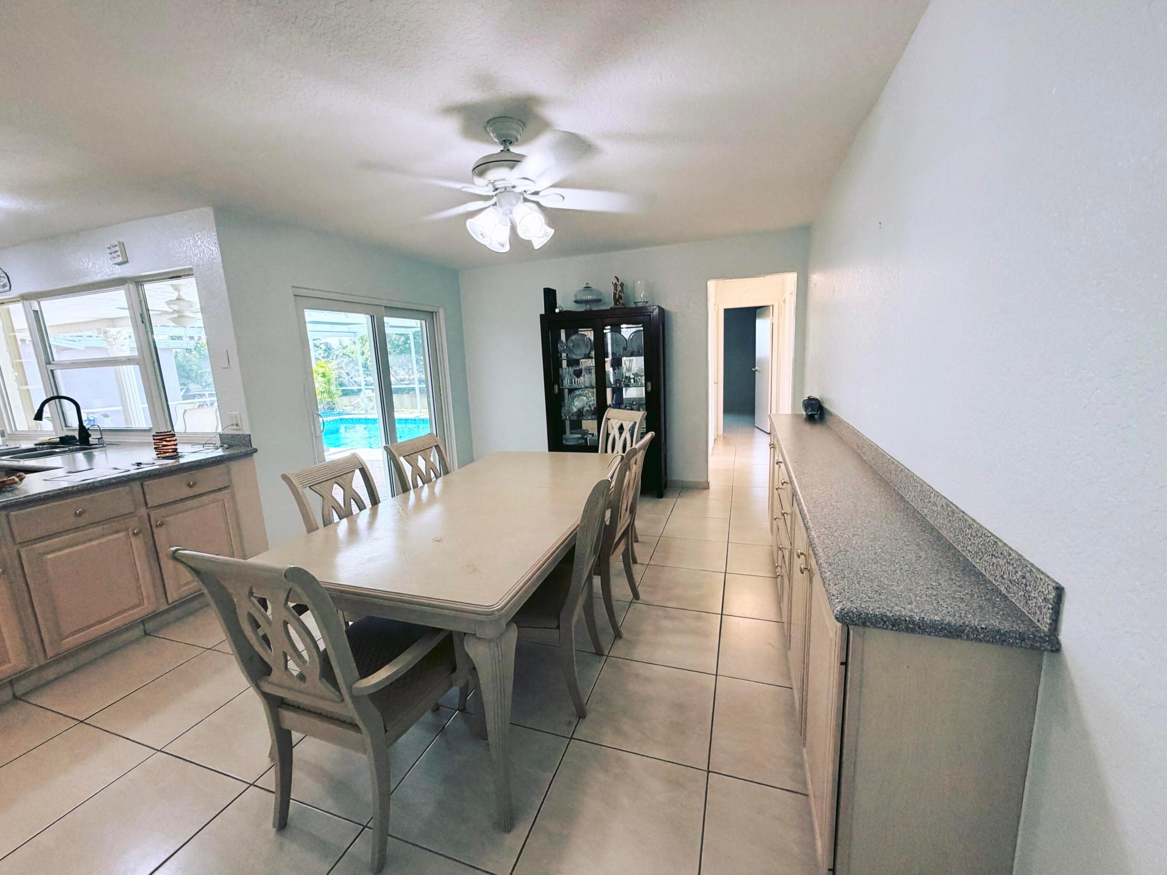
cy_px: 438
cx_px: 584
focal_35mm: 14
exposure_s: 1/120
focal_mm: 2.22
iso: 250
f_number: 2.2
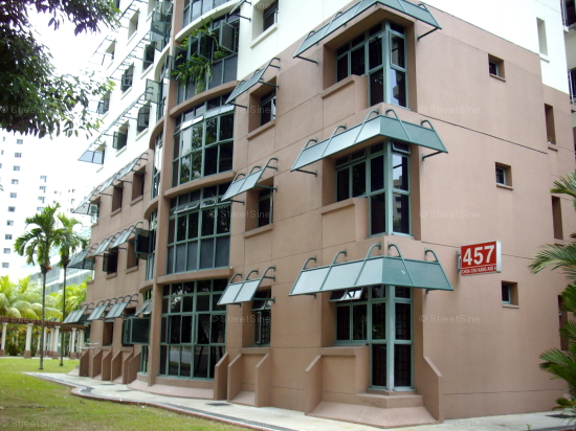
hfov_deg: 50.2
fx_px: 615
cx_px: 288
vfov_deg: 38.6
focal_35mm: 37
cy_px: 216
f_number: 2.8
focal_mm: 6.2
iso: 160
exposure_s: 1/80
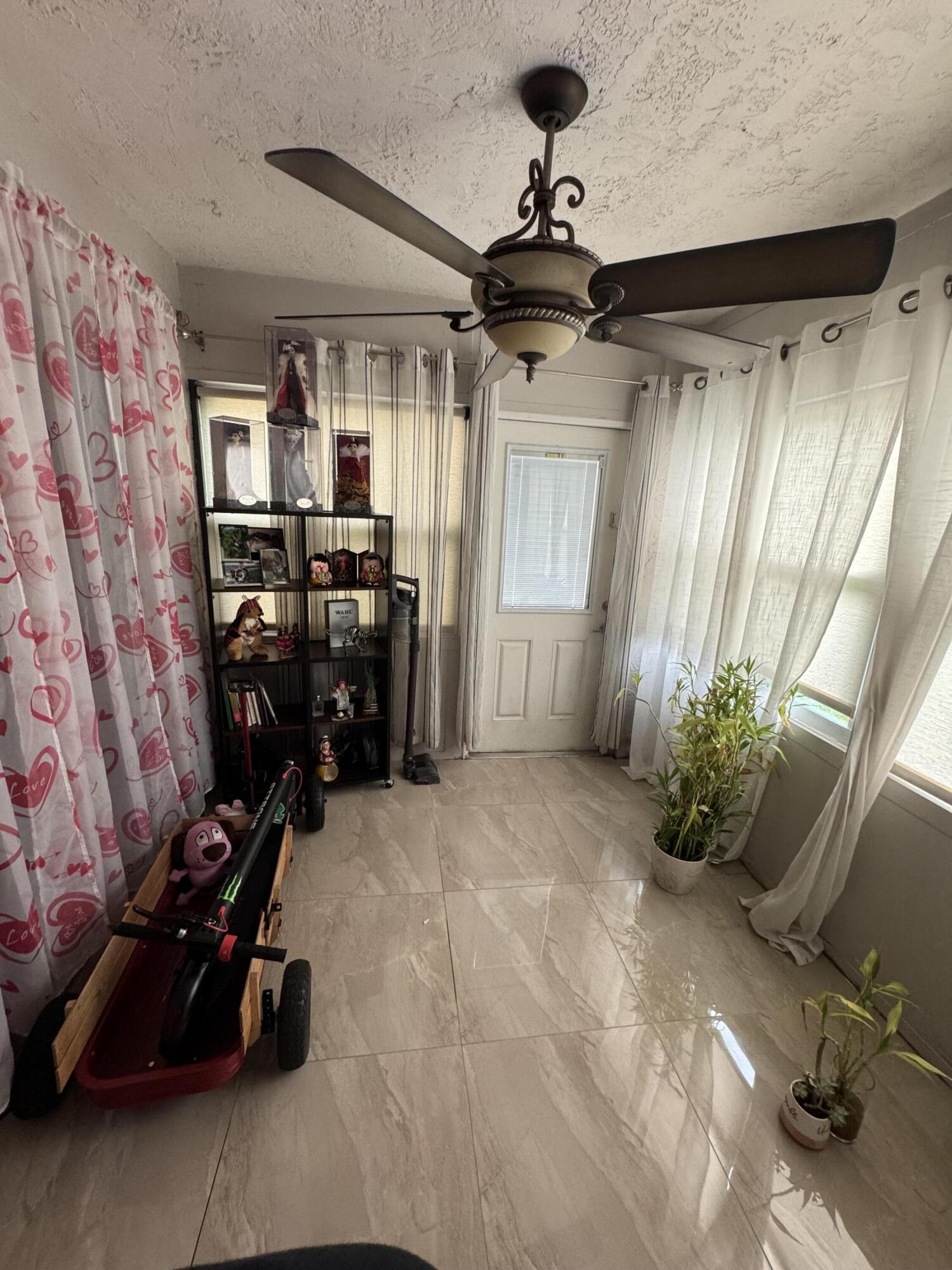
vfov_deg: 102.1
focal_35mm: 14
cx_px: 476
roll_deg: -2.5
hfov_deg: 85.7
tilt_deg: -15.1
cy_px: 635
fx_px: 513
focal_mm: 2.22
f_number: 2.2
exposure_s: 1/99
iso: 250
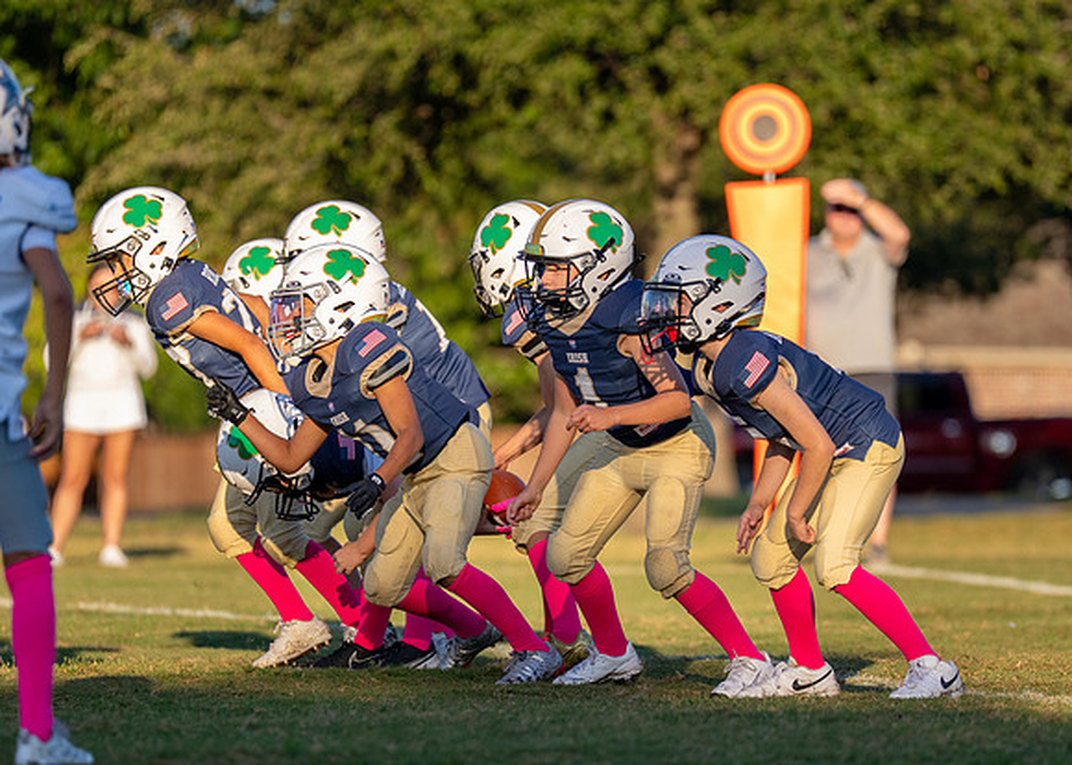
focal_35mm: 364
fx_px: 11074
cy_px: 461
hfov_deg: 5.5
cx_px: 632
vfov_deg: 4.0
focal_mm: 200
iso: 400
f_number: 2.8
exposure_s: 1/2500
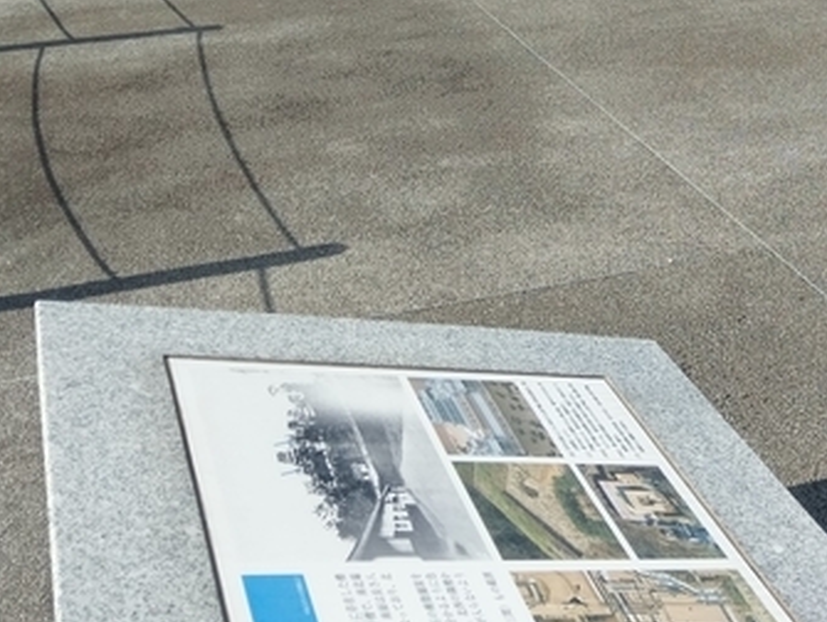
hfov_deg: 30.5
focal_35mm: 62
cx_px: 639
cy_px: 84
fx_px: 1483
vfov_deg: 23.2
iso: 100
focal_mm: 4.58
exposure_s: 1/2743
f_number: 1.8
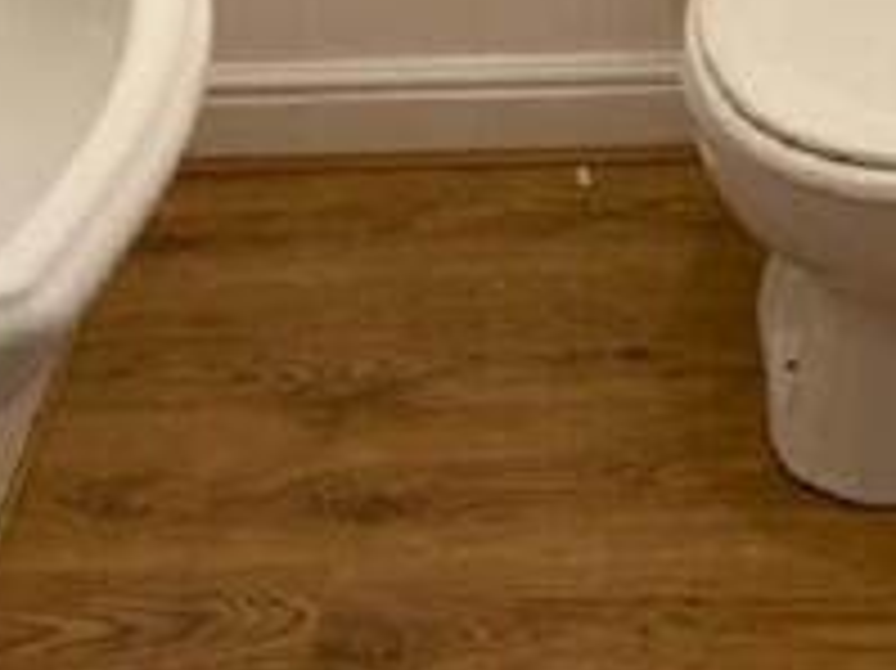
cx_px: 736
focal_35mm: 82
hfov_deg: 23.4
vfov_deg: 17.4
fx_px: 2121
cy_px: -61
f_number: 1.8
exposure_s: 1/50
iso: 125
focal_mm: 3.99
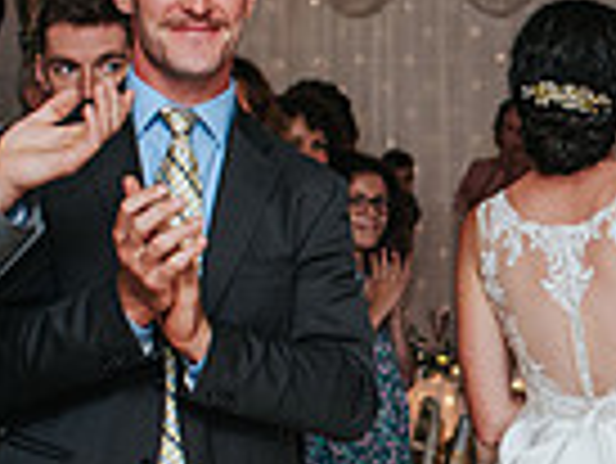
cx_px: 859
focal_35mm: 149
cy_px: 349
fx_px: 2654
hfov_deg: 12.7
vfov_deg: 10.0
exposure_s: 1/200
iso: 1000
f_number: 3.2
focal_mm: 35
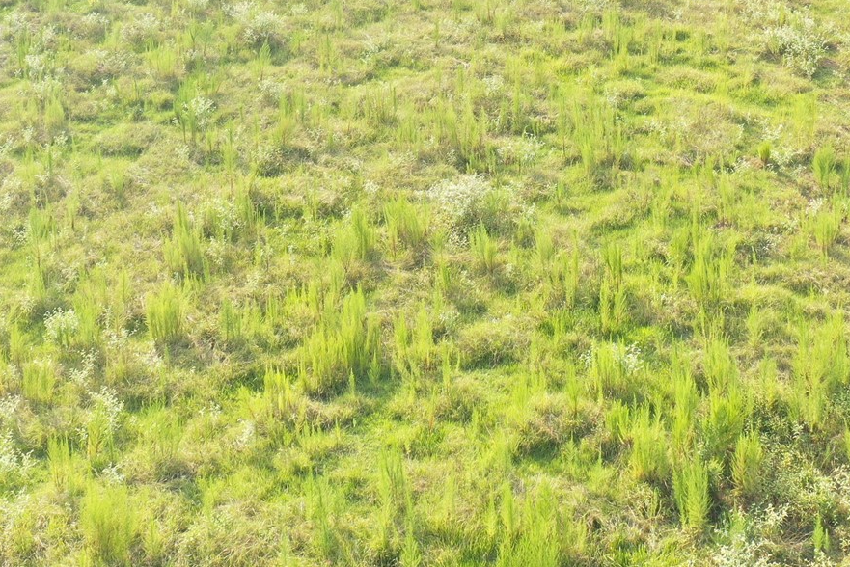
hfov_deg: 29.0
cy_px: -130
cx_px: 580
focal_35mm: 69
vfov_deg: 18.6
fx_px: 1630
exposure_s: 1/120
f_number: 4.5
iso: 100
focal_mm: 10.26
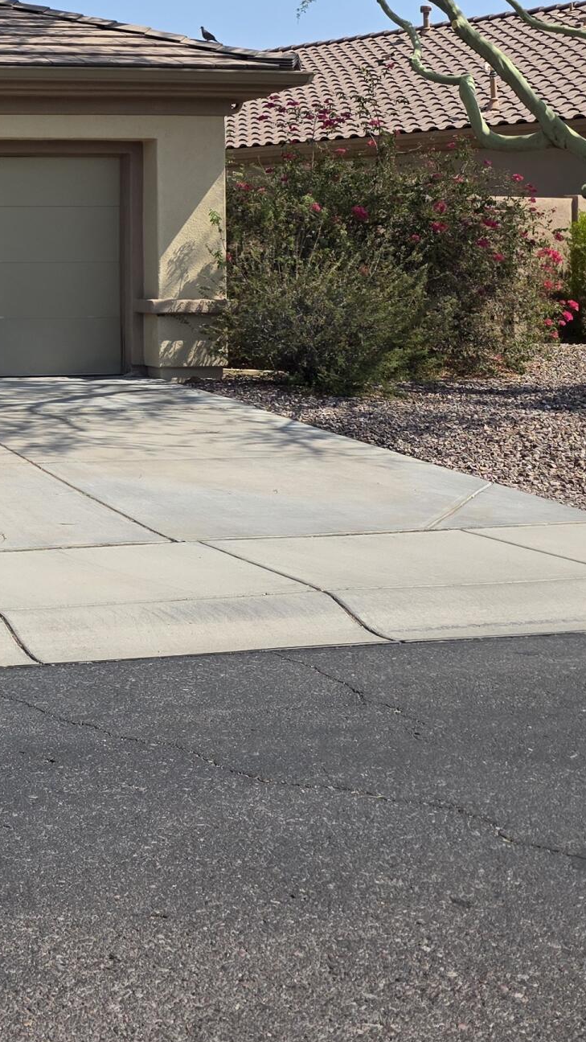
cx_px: -205
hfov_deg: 19.0
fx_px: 1602
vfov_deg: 35.2
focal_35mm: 58
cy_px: 255
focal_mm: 6.3
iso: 80
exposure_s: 1/5447
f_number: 1.7
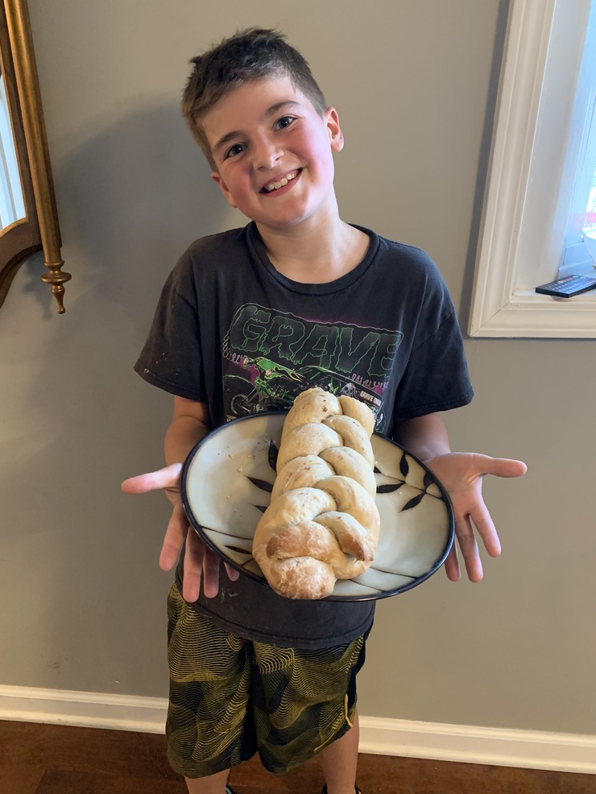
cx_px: 288
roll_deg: -0.6
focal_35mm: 27
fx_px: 620
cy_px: 384
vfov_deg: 65.3
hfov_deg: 51.4
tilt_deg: -23.3
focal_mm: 4.25
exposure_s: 1/40
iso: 400
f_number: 1.8
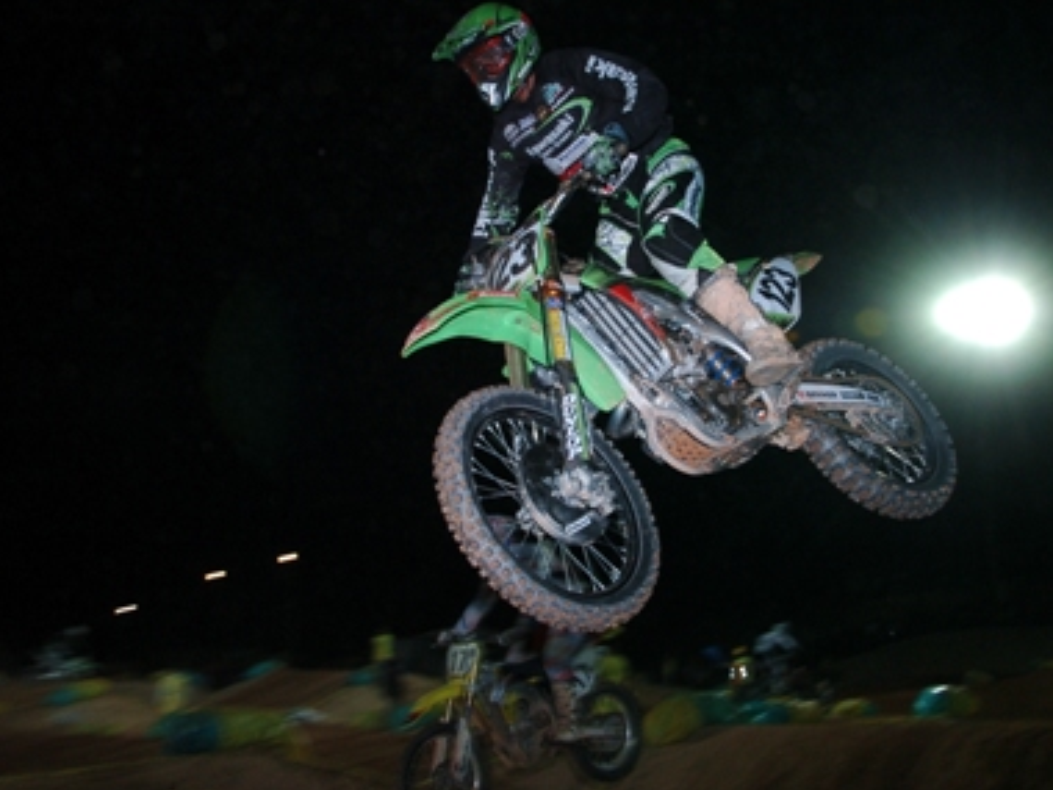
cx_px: 540
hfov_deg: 45.8
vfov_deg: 35.1
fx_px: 1247
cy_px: 413
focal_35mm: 41
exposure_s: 1/200
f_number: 4.5
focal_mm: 24
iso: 400
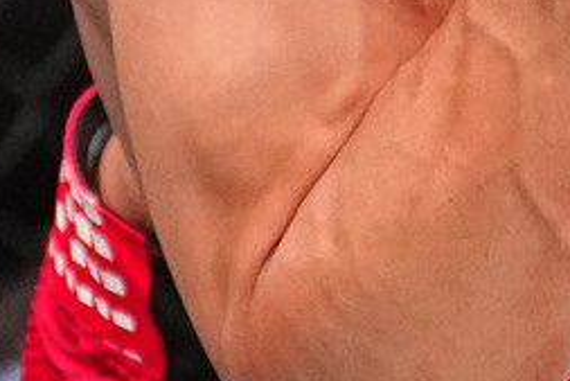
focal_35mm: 448
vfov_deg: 3.1
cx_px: 1176
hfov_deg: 4.5
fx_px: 7097
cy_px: -237
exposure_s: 1/1250
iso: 2000
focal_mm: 70
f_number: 2.8
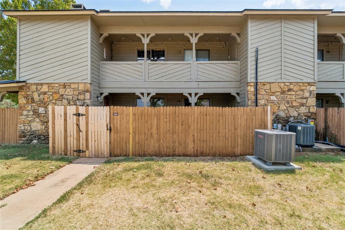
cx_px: 172
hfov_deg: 100.4
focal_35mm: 15
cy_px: 115
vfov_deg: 77.3
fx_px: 144
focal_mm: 10
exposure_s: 1/400
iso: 100
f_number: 9
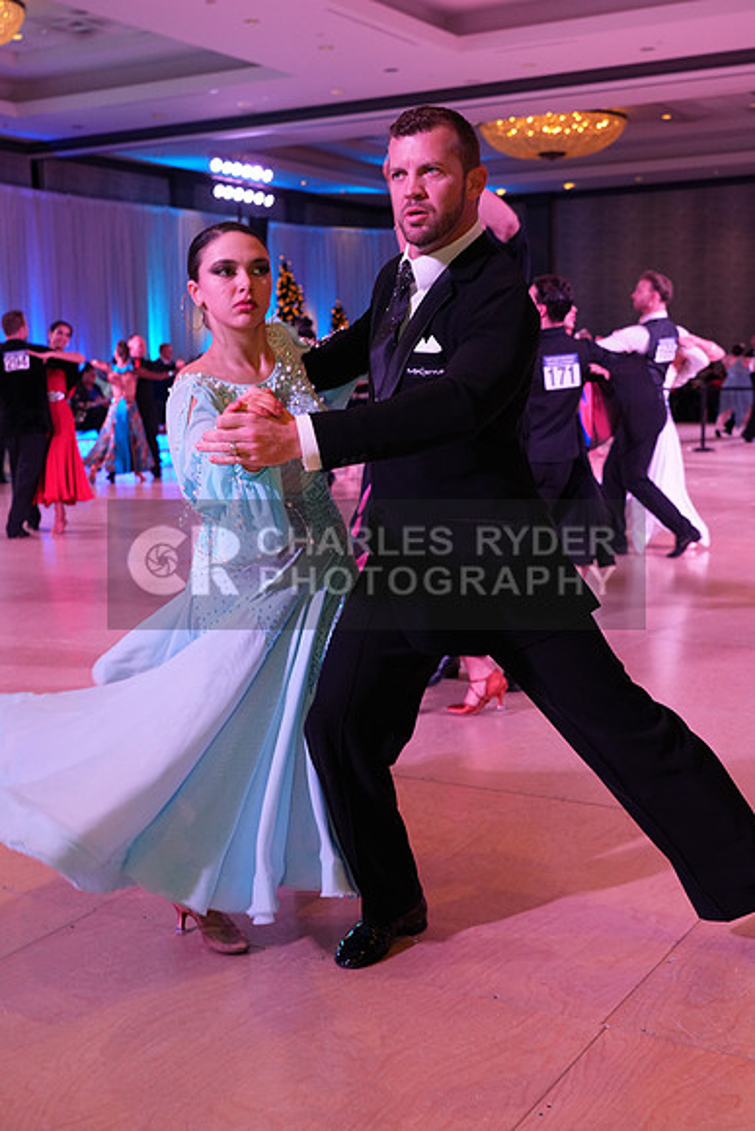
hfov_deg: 31.9
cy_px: 566
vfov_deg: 46.4
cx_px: 378
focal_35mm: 42
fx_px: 1320
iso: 2000
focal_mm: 42
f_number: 5
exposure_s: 1/200
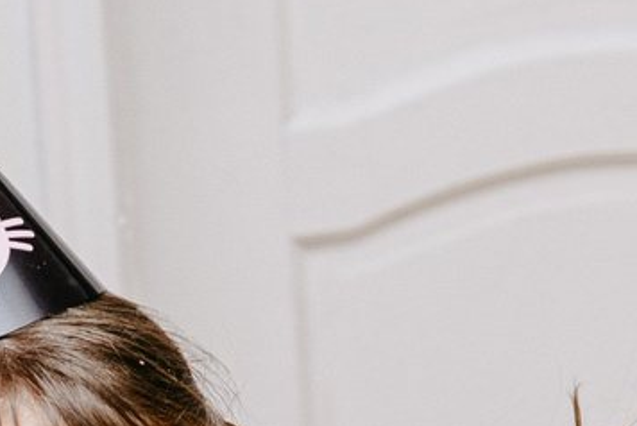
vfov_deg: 4.3
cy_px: 704
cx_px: 50
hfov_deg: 6.5
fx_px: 5596
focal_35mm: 316
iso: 125
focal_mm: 44
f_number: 3.2
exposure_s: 1/160
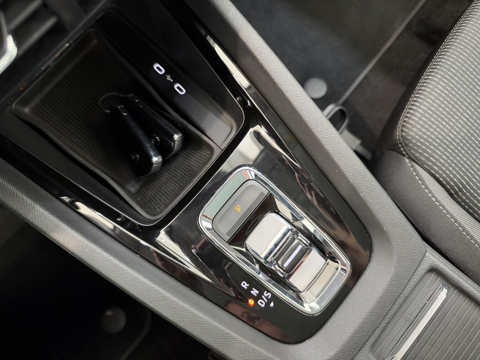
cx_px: 240
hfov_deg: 71.6
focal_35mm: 24
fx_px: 333
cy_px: 180
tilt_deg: -75.4
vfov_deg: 56.8
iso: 500
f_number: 1.48
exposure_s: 1/33
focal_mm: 6.93
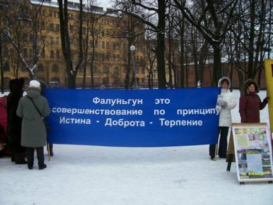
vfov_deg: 41.8
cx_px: 136
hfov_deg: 53.9
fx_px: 268
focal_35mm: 34
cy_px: 102
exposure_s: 1/84.1
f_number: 2.7
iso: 80
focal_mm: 5.6
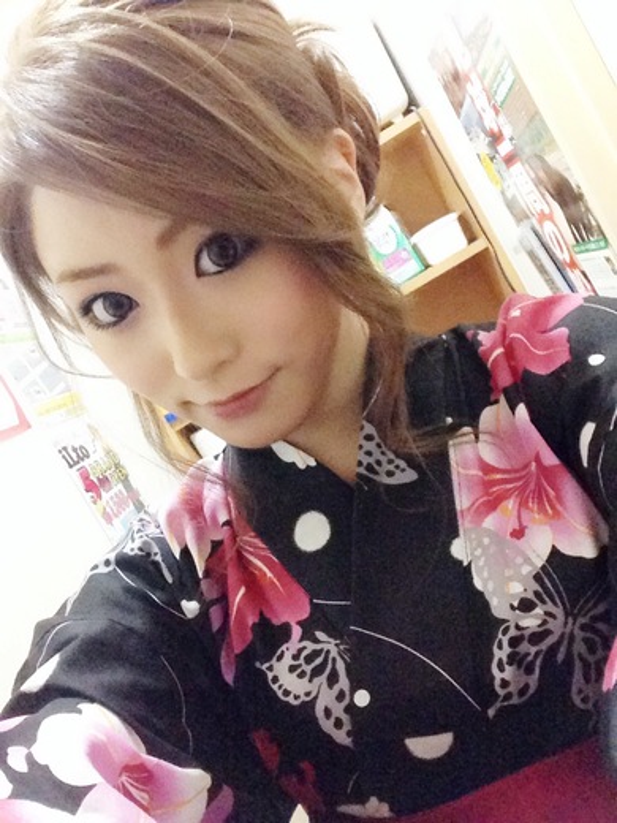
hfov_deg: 40.7
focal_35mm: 35
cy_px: 412
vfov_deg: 52.6
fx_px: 832
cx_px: 308
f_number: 2.4
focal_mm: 2.18
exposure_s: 1/15
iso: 500
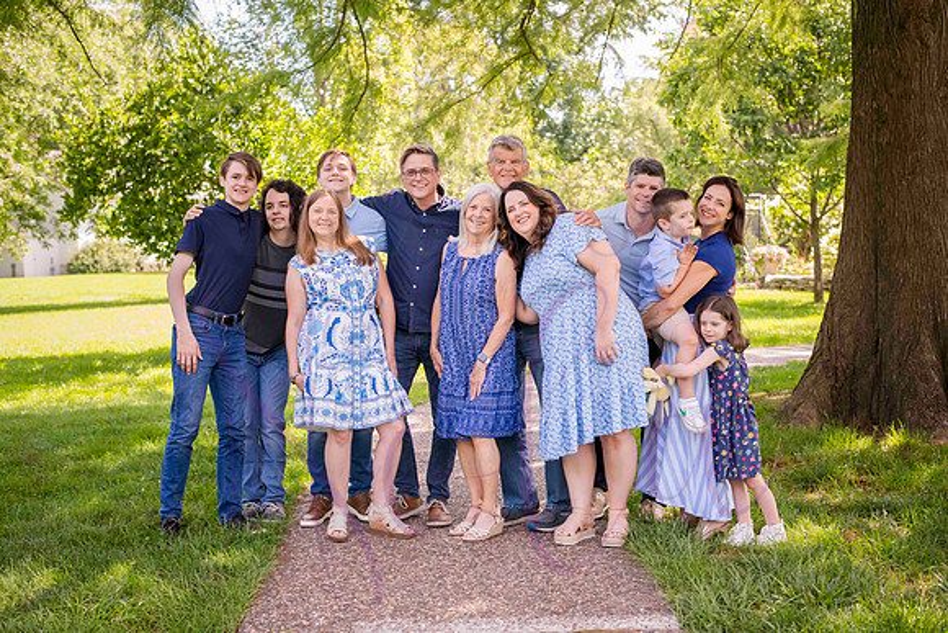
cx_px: 474
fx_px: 1317
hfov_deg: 39.6
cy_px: 316
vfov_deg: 27.0
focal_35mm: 50
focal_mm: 50
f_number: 4
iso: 400
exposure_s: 1/320
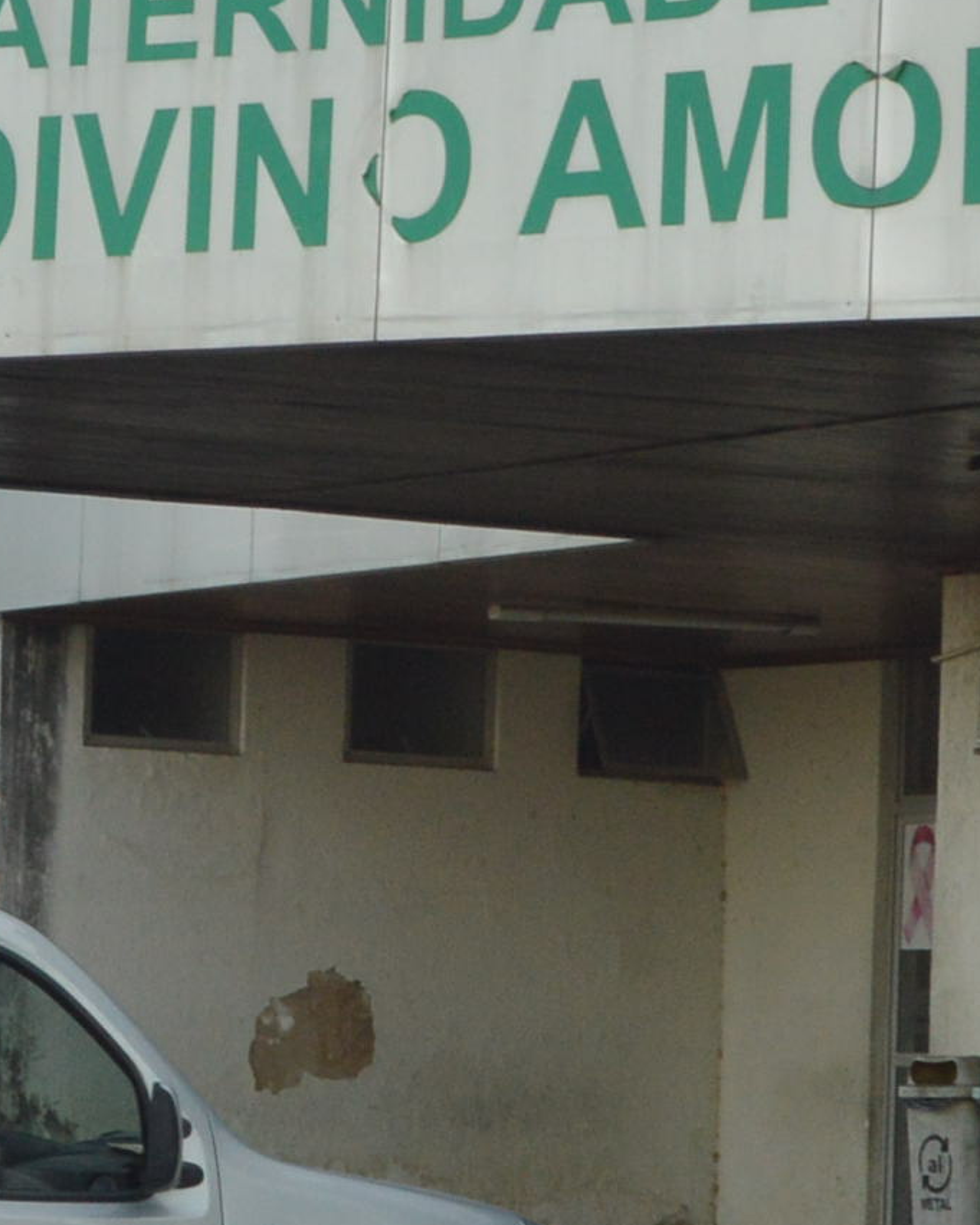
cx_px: 260
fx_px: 6760
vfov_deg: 10.4
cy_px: 688
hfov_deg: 8.3
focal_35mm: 186
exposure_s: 1/125
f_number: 10
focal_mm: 25
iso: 400
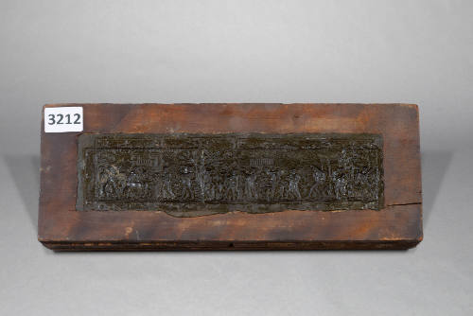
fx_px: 789
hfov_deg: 33.4
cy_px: 158
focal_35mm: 60
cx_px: 236
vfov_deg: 22.7
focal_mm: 60
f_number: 11
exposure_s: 1/4
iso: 100
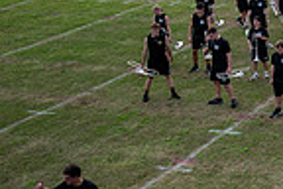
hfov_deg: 17.8
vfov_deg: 13.9
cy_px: -9
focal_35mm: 97
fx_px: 762
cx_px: 476
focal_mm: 24
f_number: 2.8
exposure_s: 1/1250
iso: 125
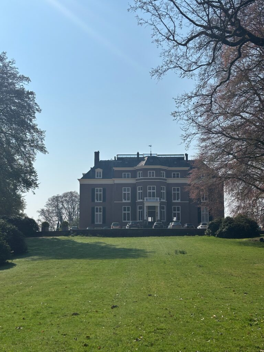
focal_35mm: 52
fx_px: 529
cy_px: 176
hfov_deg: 28.0
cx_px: 132
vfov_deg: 36.8
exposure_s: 1/7692
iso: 32
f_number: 1.6
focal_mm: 5.96
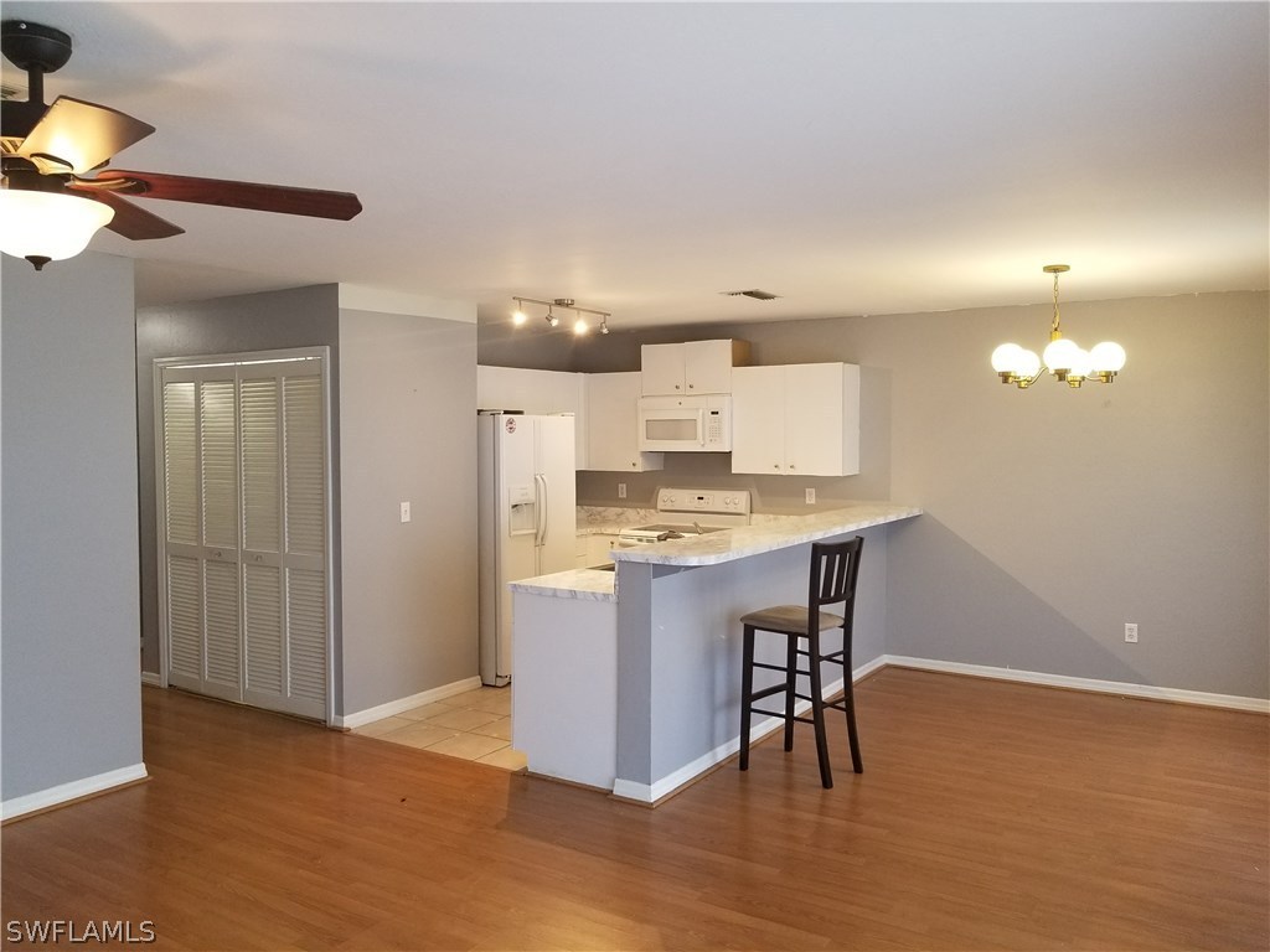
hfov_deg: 67.3
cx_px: 635
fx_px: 954
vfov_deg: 53.1
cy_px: 476
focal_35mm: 26
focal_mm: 4.25
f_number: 1.7
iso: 125
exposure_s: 1/60
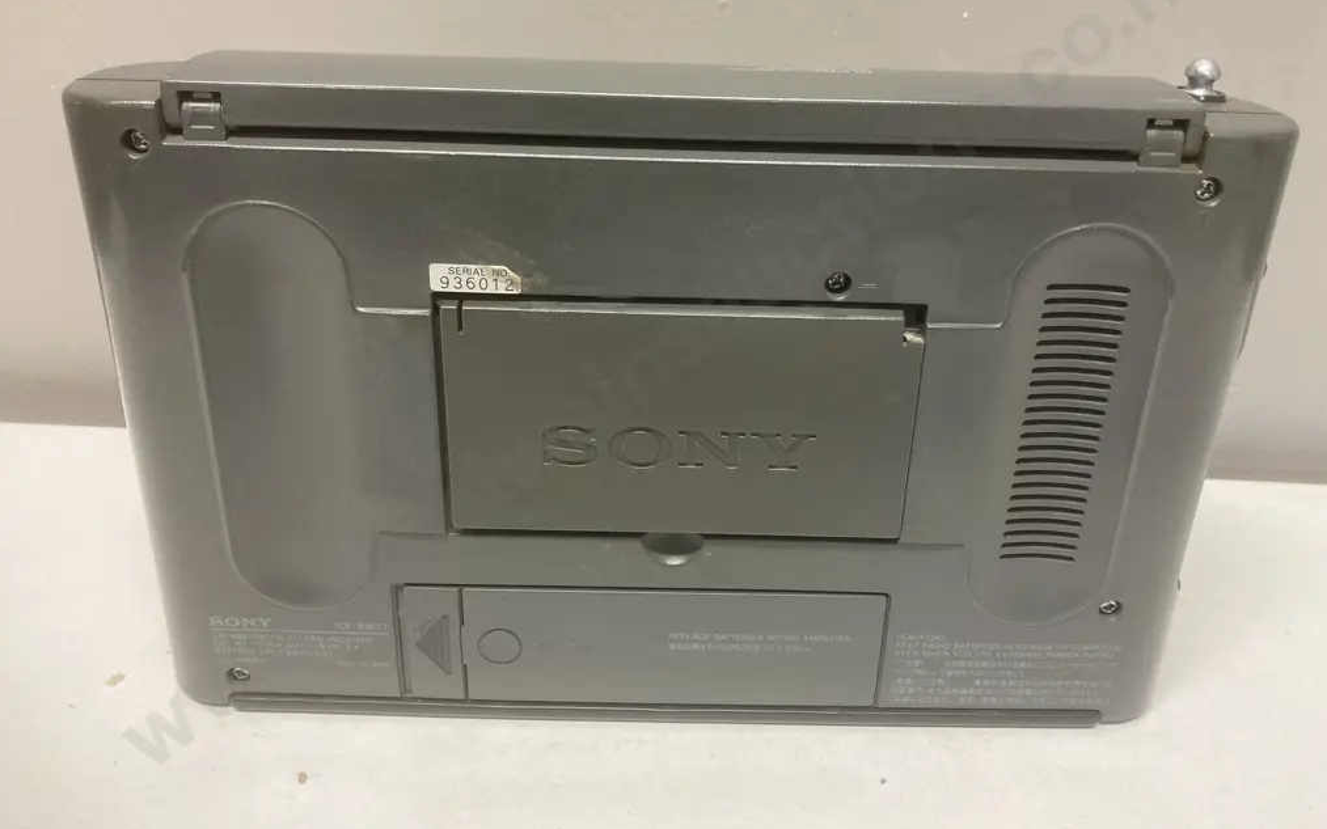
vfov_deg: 41.7
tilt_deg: -24.0
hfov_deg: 62.9
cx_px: 669
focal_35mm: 30
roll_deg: -2.4
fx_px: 1085
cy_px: 352
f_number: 1.8
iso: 125
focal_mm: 3.99
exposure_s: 1/50
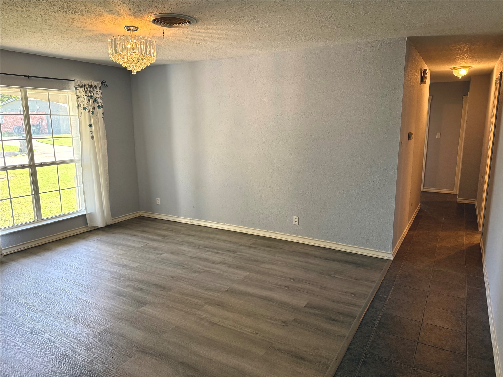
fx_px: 349
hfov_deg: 71.6
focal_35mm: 24
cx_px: 252
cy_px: 188
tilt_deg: -9.8
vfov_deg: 56.8
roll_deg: +0.4
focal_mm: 6.76
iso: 200
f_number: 1.78
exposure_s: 1/172
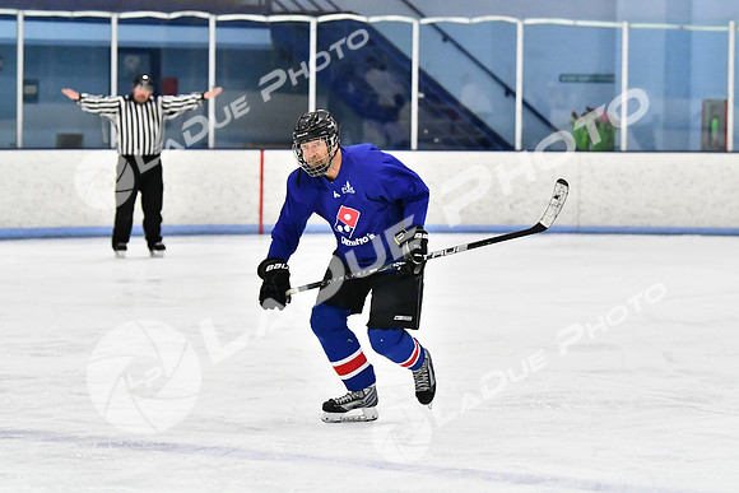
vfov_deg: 8.3
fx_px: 3388
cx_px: 370
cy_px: 246
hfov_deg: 12.4
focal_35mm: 165
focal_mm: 110
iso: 6400
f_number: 3.2
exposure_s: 1/1250
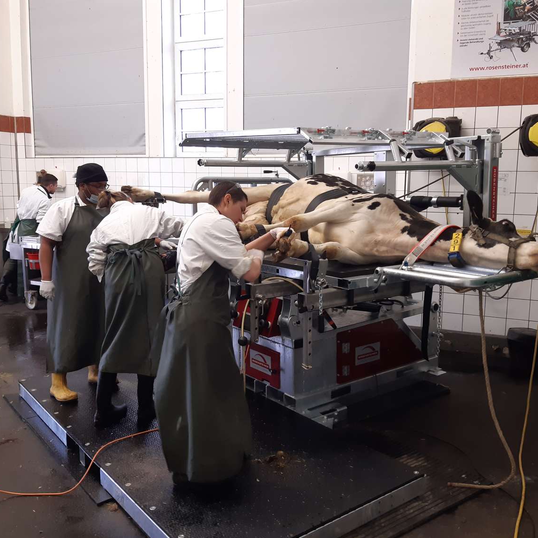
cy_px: 271
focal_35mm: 31
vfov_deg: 52.5
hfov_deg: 52.5
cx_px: 289
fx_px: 545
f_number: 1.7
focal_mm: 3.92
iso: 80
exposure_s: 1/50
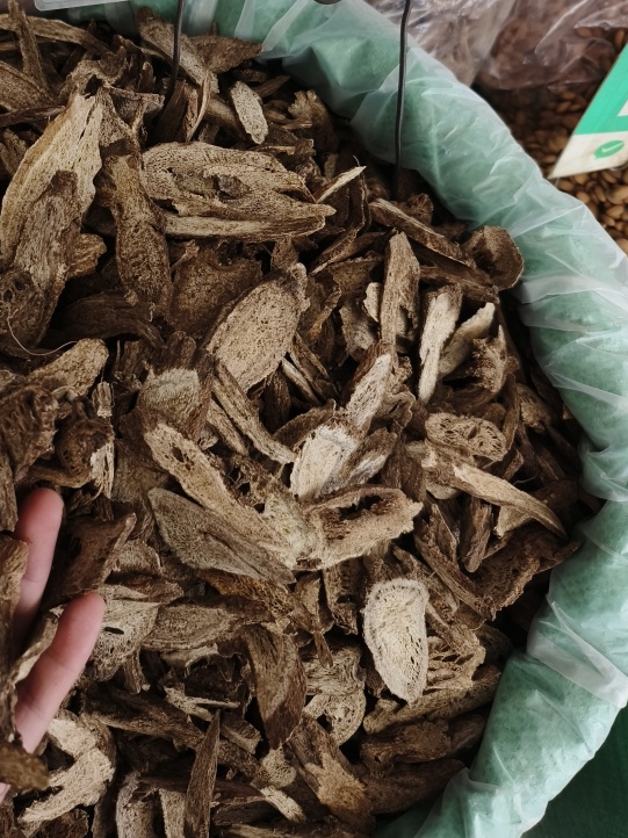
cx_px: 175
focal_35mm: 34
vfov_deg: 52.2
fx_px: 823
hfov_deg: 40.8
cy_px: 239
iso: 182
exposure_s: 1/100
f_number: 1.75
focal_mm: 5.5
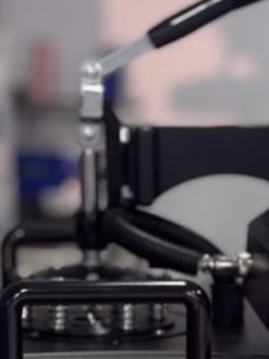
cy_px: 408
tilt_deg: -13.7
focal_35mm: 164
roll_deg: -1.4
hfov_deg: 9.0
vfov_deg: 11.8
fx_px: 1702
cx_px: 285
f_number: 1.6
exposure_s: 1/50
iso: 80
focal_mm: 5.96
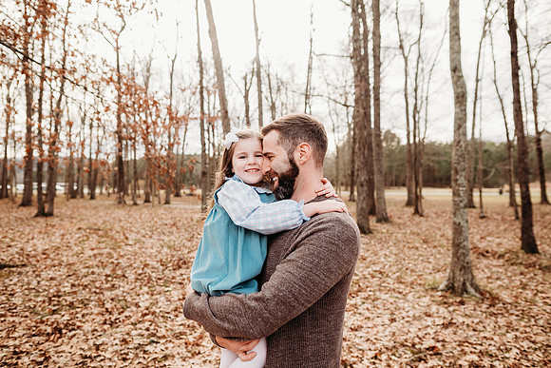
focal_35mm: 24
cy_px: 184
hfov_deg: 73.7
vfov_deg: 53.2
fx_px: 367
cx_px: 276
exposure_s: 1/250
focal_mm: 24
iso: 100
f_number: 3.2
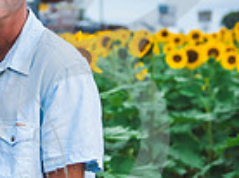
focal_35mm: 138
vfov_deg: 10.7
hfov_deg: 14.1
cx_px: -14
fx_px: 951
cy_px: 64
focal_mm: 44
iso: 200
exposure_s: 1/250
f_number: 2.8
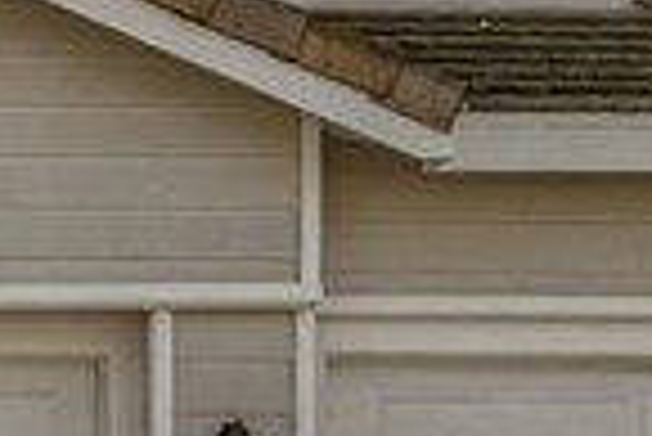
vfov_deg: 10.7
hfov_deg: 16.0
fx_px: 2302
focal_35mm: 127
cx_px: 103
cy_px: 436
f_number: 9
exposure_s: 1/500
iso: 160
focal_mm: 18
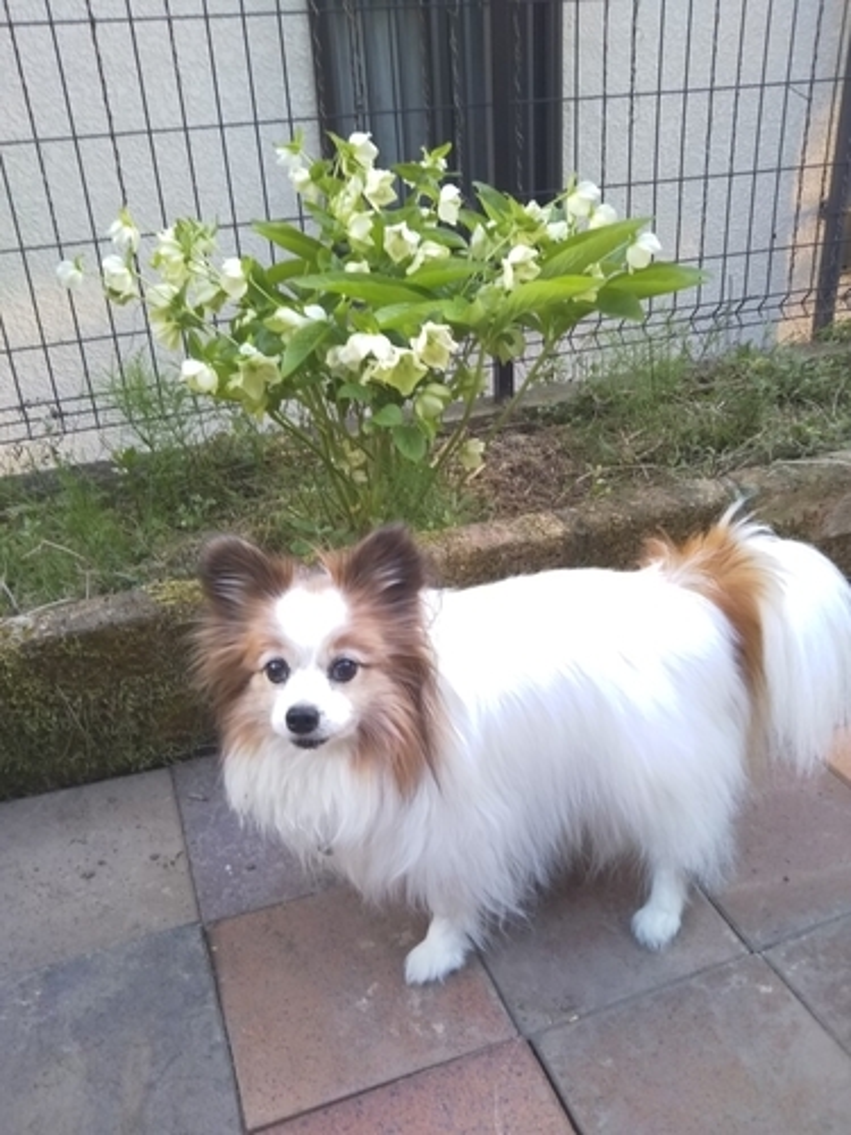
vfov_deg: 60.0
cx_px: 426
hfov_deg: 46.8
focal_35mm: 30
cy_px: 568
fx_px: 983
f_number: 2.2
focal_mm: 4
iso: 100
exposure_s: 1/60
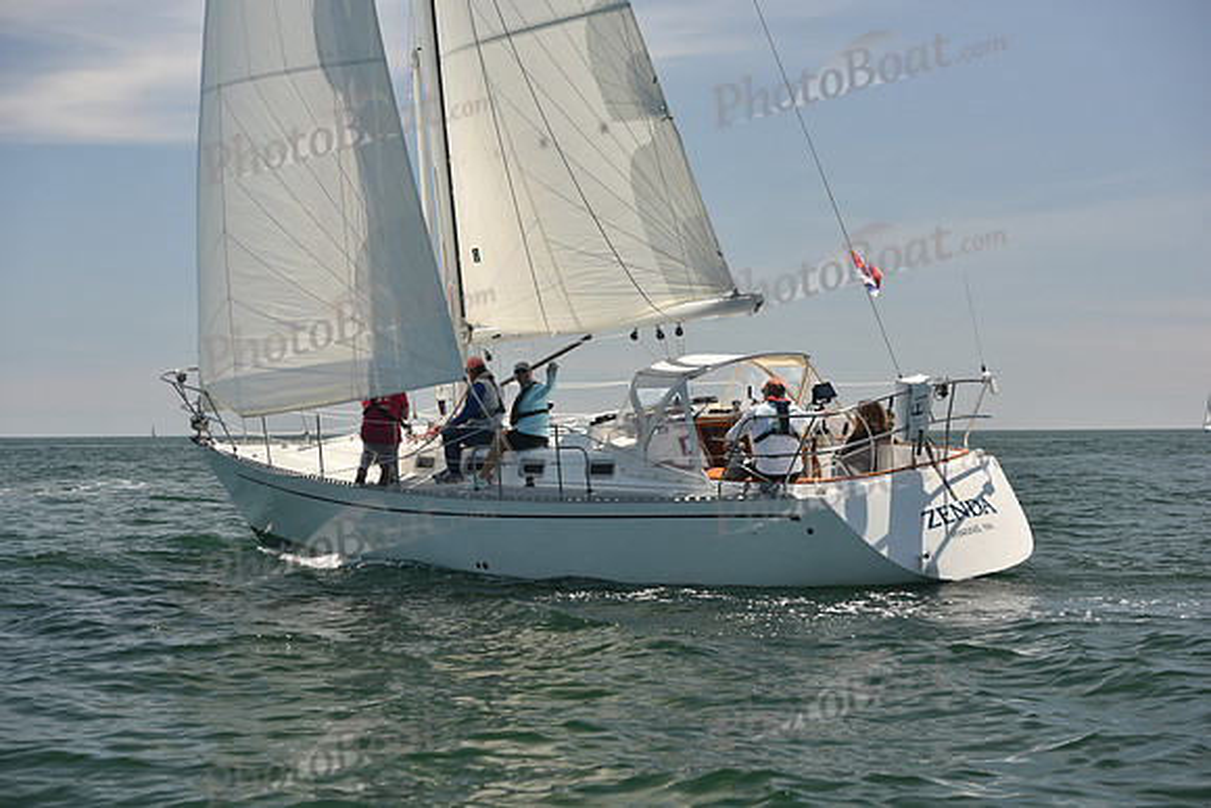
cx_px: 606
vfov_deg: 19.5
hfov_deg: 28.8
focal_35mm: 70
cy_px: 404
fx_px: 2355
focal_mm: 70
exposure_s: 1/800
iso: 250
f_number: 5
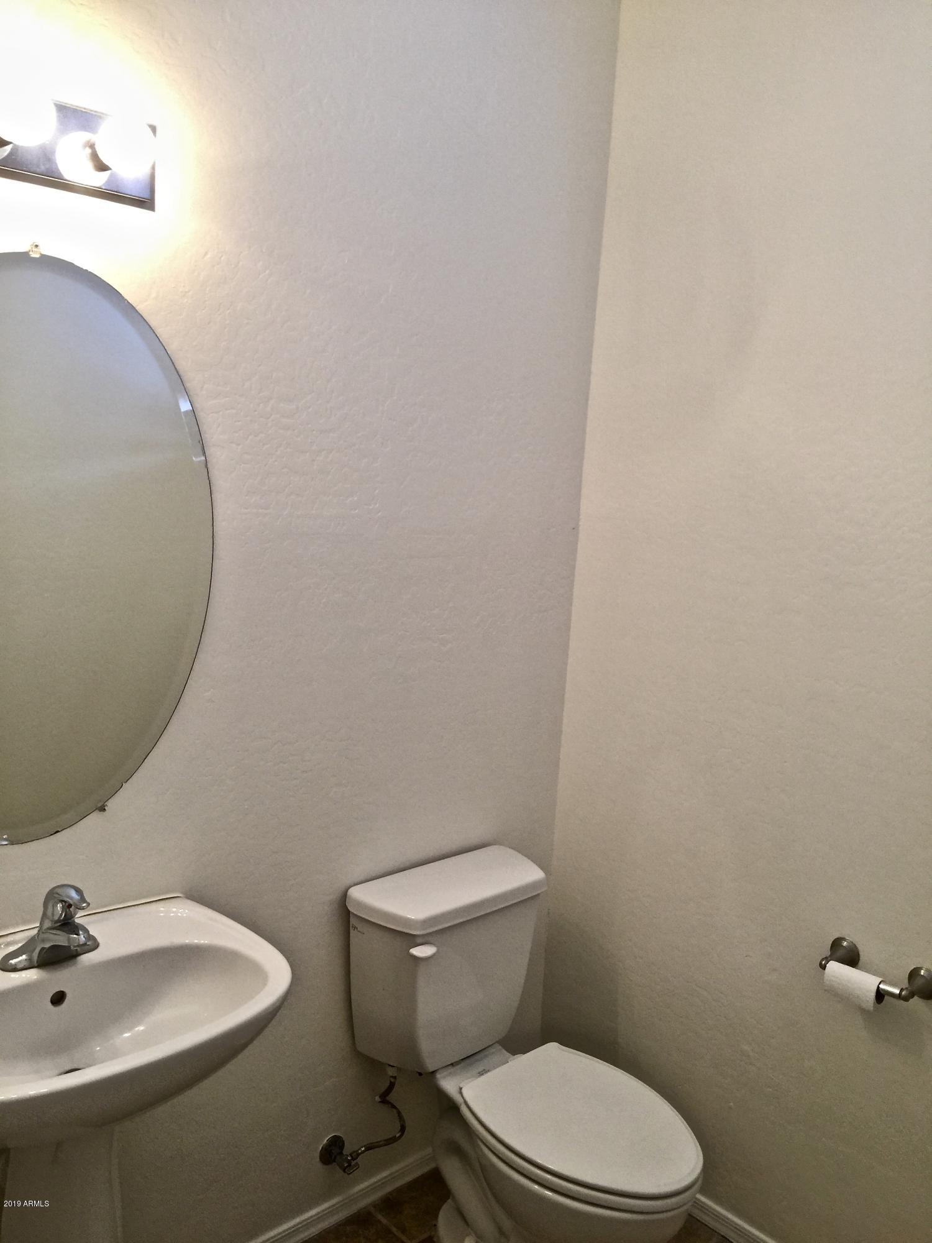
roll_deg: -3.8
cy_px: 622
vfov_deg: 61.7
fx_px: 1041
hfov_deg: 48.2
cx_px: 466
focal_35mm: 29
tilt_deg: -6.8
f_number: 2.2
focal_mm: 4.15
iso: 32
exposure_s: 1/15
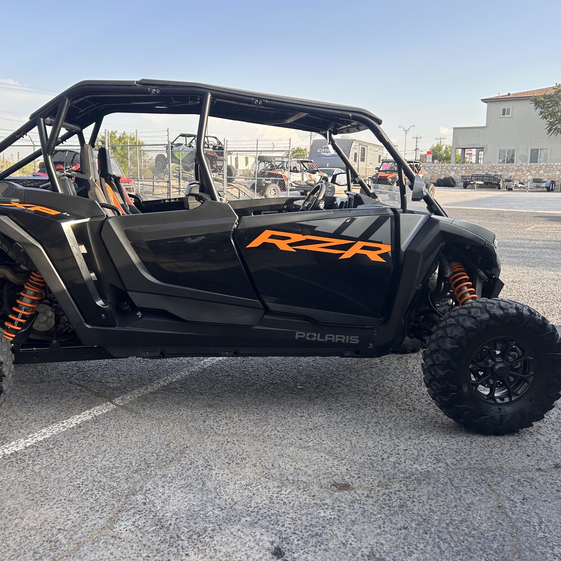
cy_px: 271
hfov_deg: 49.4
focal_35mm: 33
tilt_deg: -7.7
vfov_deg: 49.7
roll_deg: +1.2
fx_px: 605
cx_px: 218
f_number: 1.5
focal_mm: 5.7
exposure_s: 1/733
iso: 50
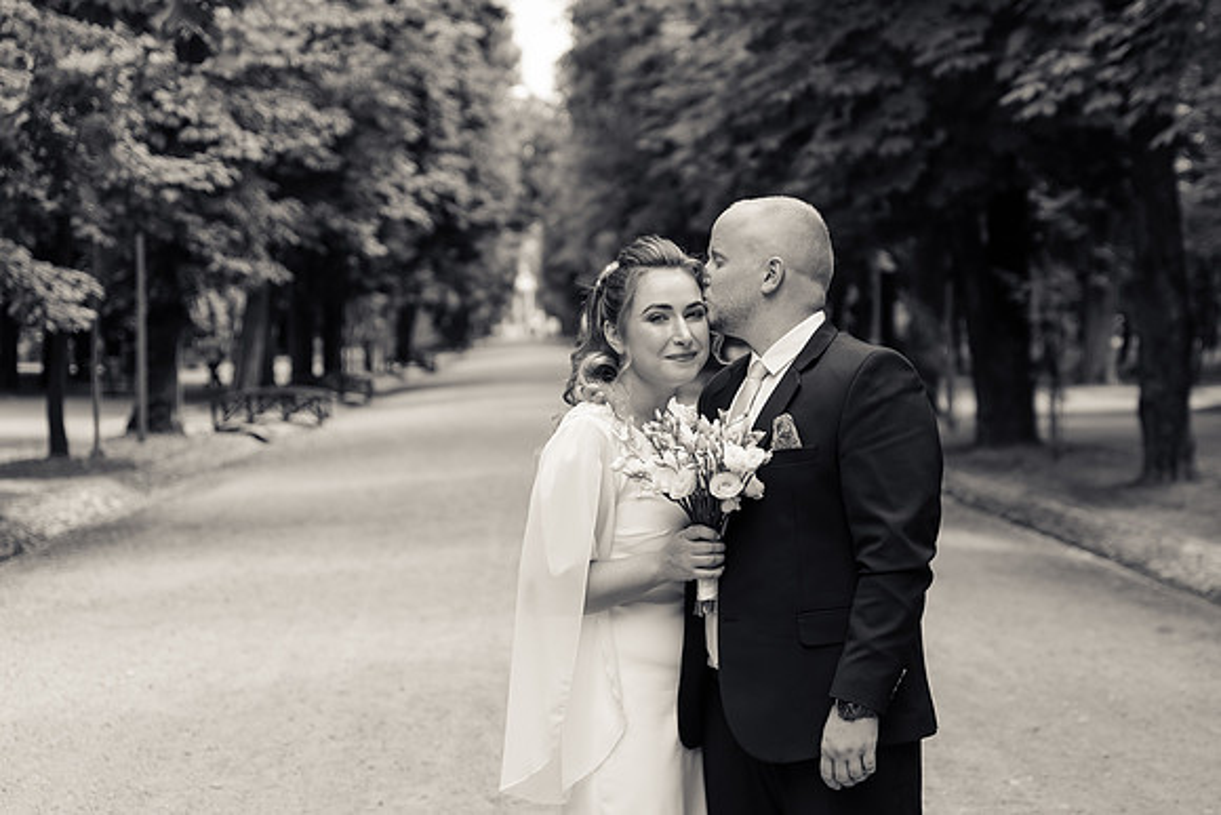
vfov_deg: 19.4
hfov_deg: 28.7
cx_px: 692
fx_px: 2385
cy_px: 353
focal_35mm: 70
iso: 160
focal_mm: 62
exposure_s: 1/640
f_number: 2.8
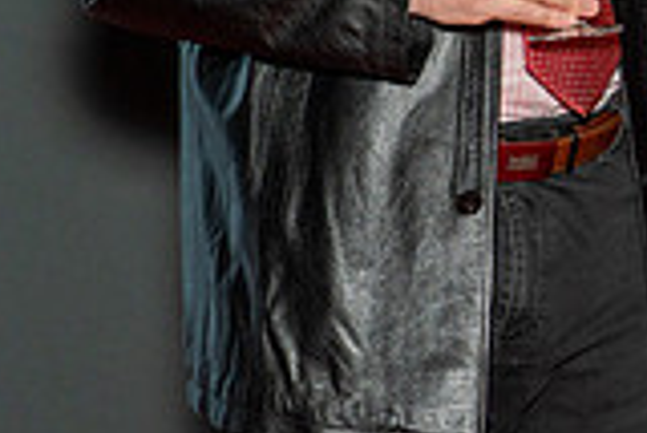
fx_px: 3778
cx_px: 1043
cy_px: -132
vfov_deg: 6.5
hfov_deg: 9.5
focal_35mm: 210
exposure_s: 1/125
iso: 1000
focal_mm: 58
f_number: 6.3
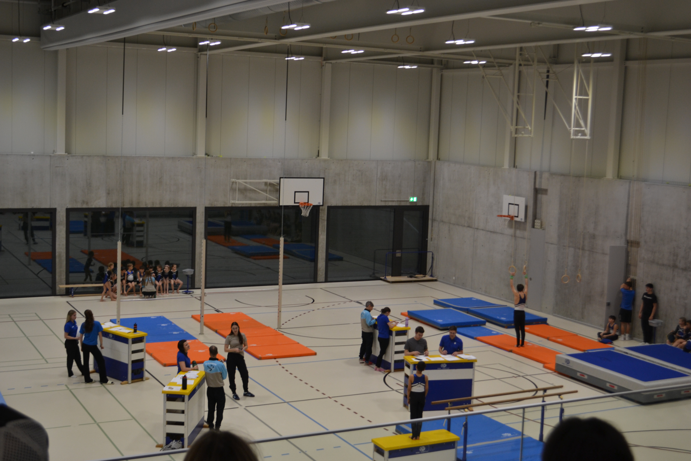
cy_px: 230
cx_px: 346
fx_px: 921
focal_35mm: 48
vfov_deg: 28.1
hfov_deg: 41.1
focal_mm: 32
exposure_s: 1/60
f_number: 4.8
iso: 400
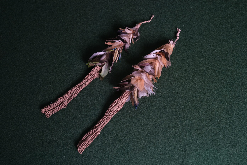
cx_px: 124
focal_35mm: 36
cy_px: 82
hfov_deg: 53.1
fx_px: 247
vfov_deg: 36.9
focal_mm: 24.2
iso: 400
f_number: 6.4
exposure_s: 1/100
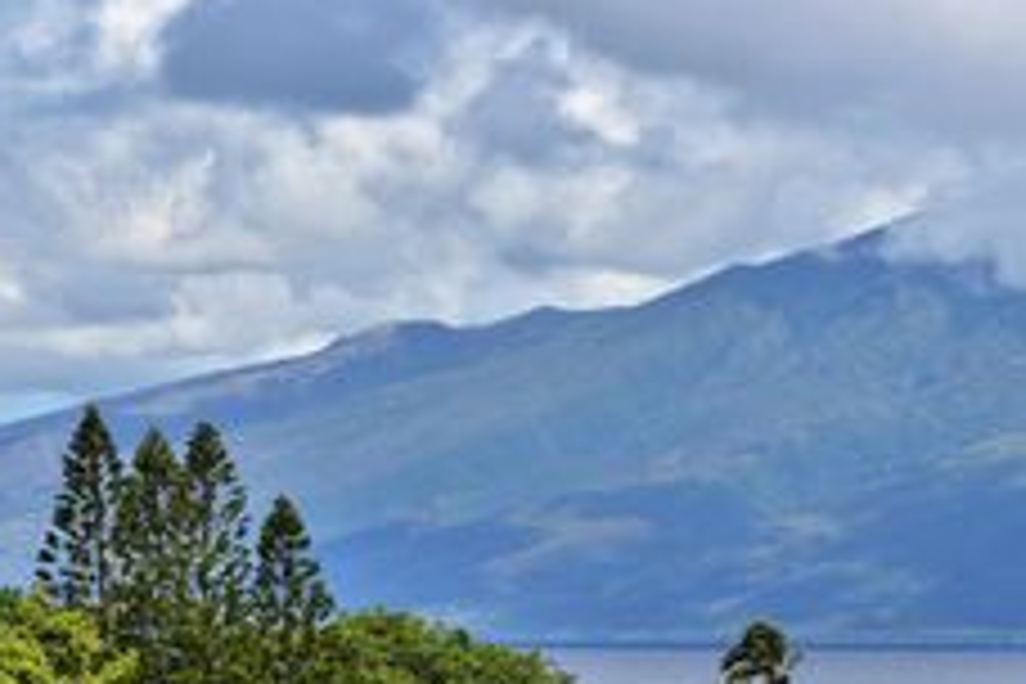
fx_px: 6868
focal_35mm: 241
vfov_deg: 5.7
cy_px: 556
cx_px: 360
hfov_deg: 8.5
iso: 100
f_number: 11
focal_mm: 110
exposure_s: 1/200
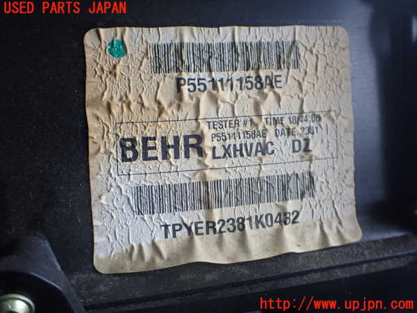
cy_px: 156
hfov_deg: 60.0
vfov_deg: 46.8
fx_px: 361
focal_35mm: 30
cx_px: 208
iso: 320
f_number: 2.3
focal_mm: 5.4
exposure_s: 1/125
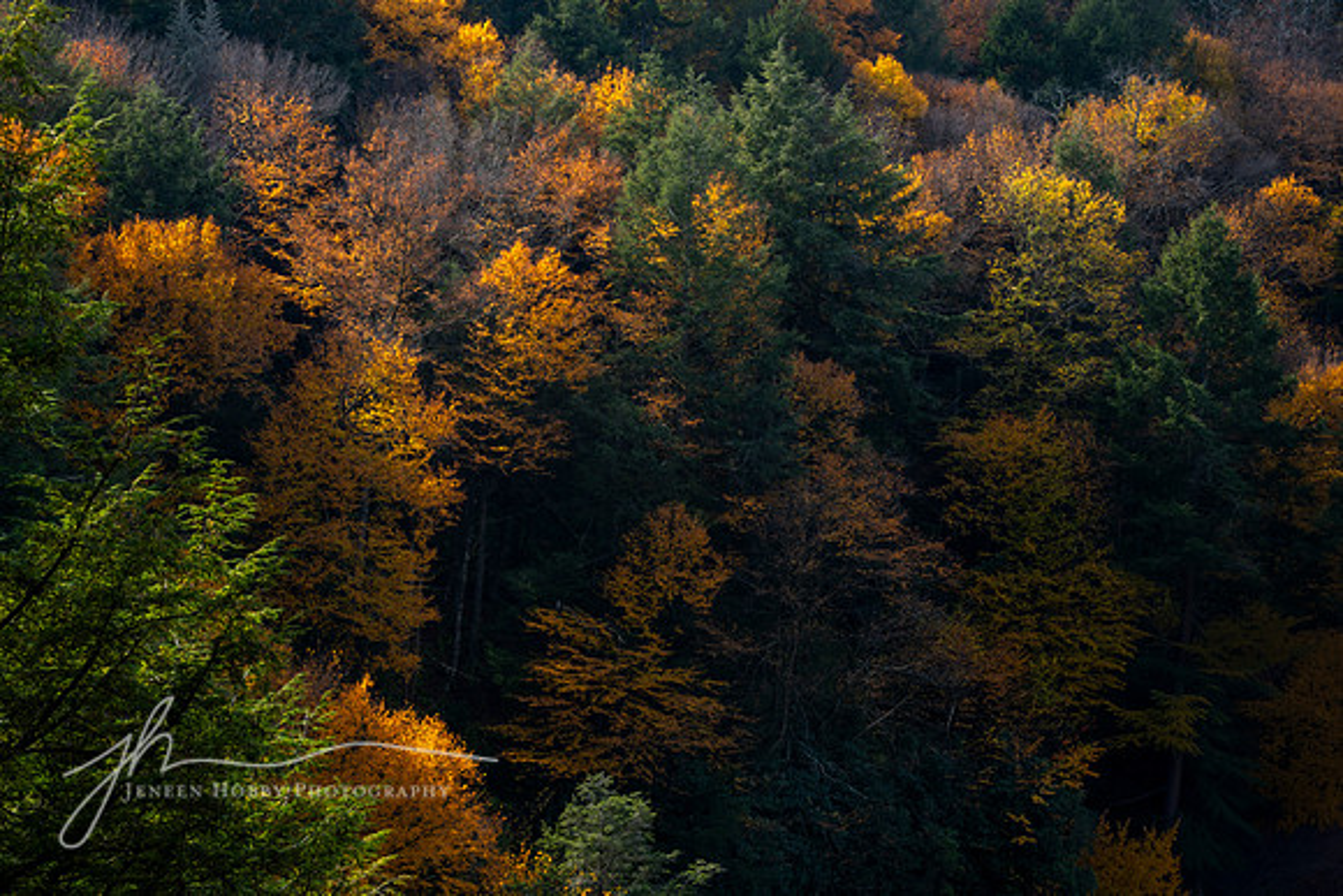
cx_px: 672
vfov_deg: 13.4
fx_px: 3806
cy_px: 448
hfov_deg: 20.0
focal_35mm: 102
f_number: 16
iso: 31
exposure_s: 1/5
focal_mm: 85
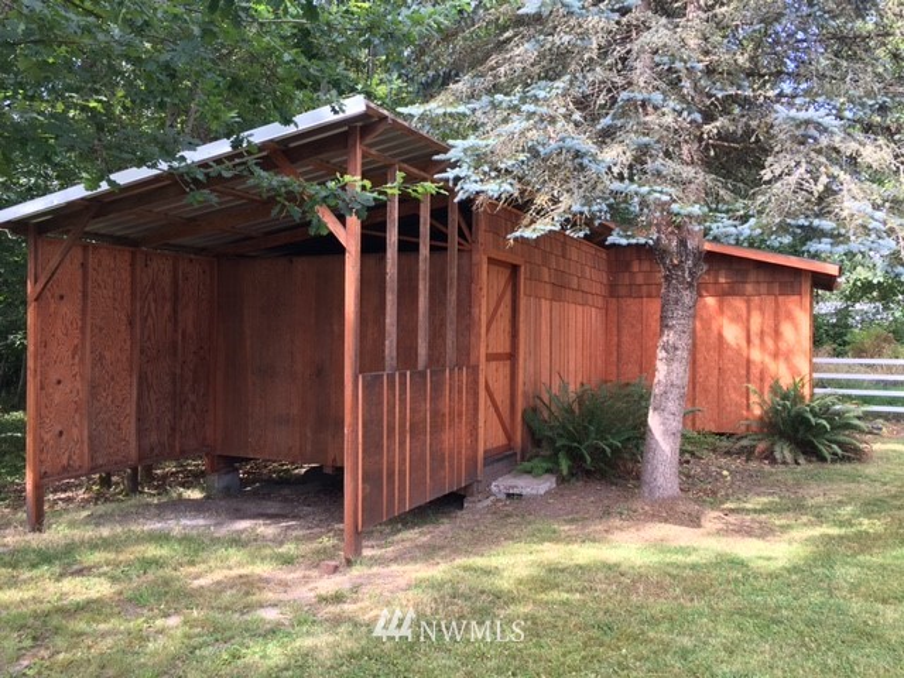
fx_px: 757
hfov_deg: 61.7
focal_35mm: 29
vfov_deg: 48.2
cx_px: 452
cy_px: 339
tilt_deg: +0.6
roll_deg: +0.3
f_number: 2.2
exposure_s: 1/123
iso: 25
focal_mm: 4.15
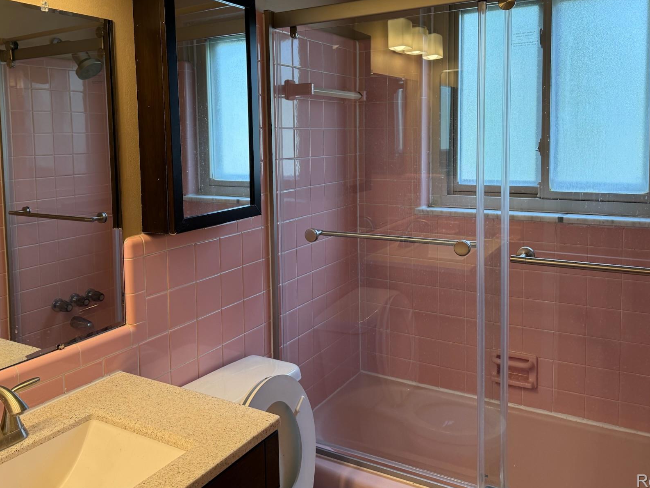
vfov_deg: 45.0
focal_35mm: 31
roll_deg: +1.0
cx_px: 298
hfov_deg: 58.3
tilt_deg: -3.9
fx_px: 582
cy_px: 178
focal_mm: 6.76
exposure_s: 1/240
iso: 100
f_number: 1.78
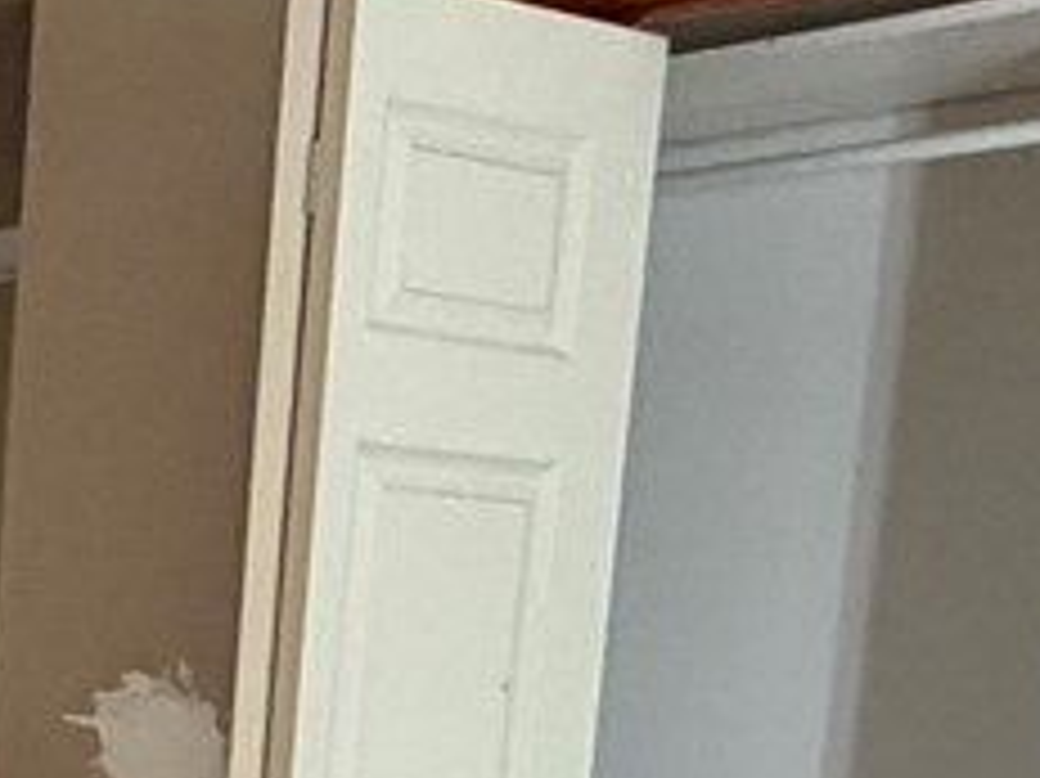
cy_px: 1426
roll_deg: -1.0
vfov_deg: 13.6
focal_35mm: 97
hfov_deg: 18.1
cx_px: -495
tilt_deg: -12.5
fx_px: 2913
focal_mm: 2.22
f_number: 2.2
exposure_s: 1/67
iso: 320
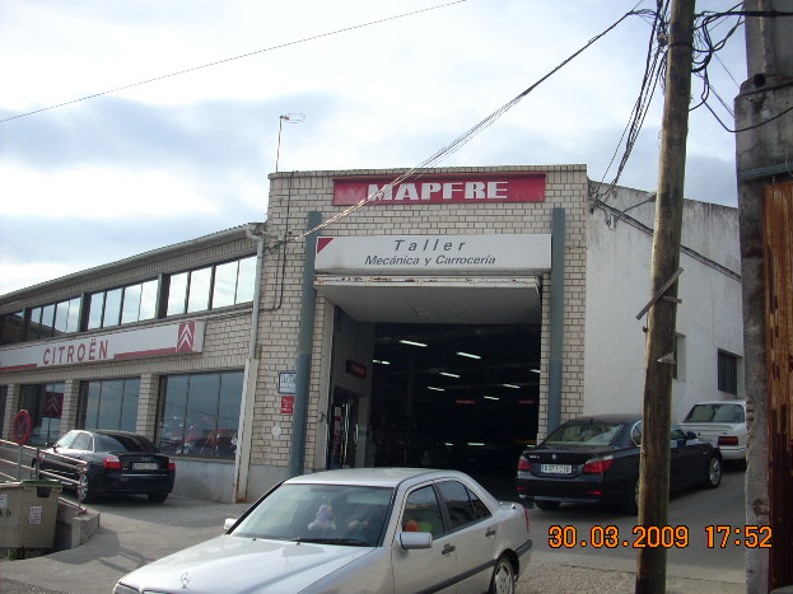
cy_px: 296
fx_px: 870
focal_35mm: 38
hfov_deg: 49.0
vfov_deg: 37.7
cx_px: 401
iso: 64
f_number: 5.6
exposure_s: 1/142
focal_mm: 6.2
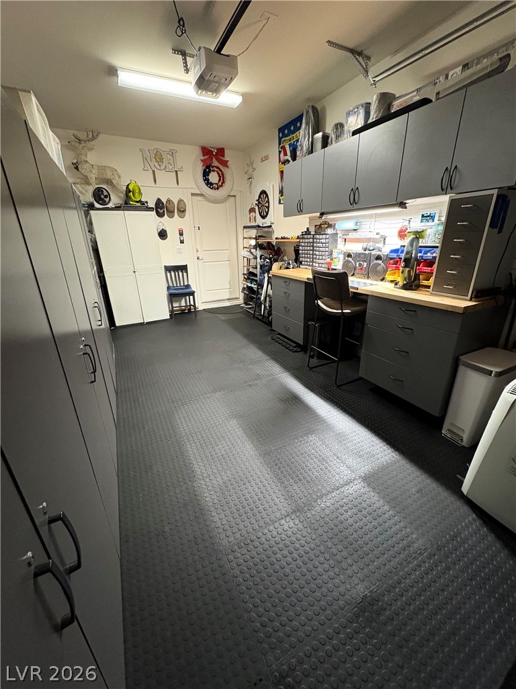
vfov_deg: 102.1
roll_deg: +1.6
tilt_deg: -21.1
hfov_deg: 85.7
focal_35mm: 14
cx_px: 258
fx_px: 278
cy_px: 344
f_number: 2.2
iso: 640
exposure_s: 1/40
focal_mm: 2.22
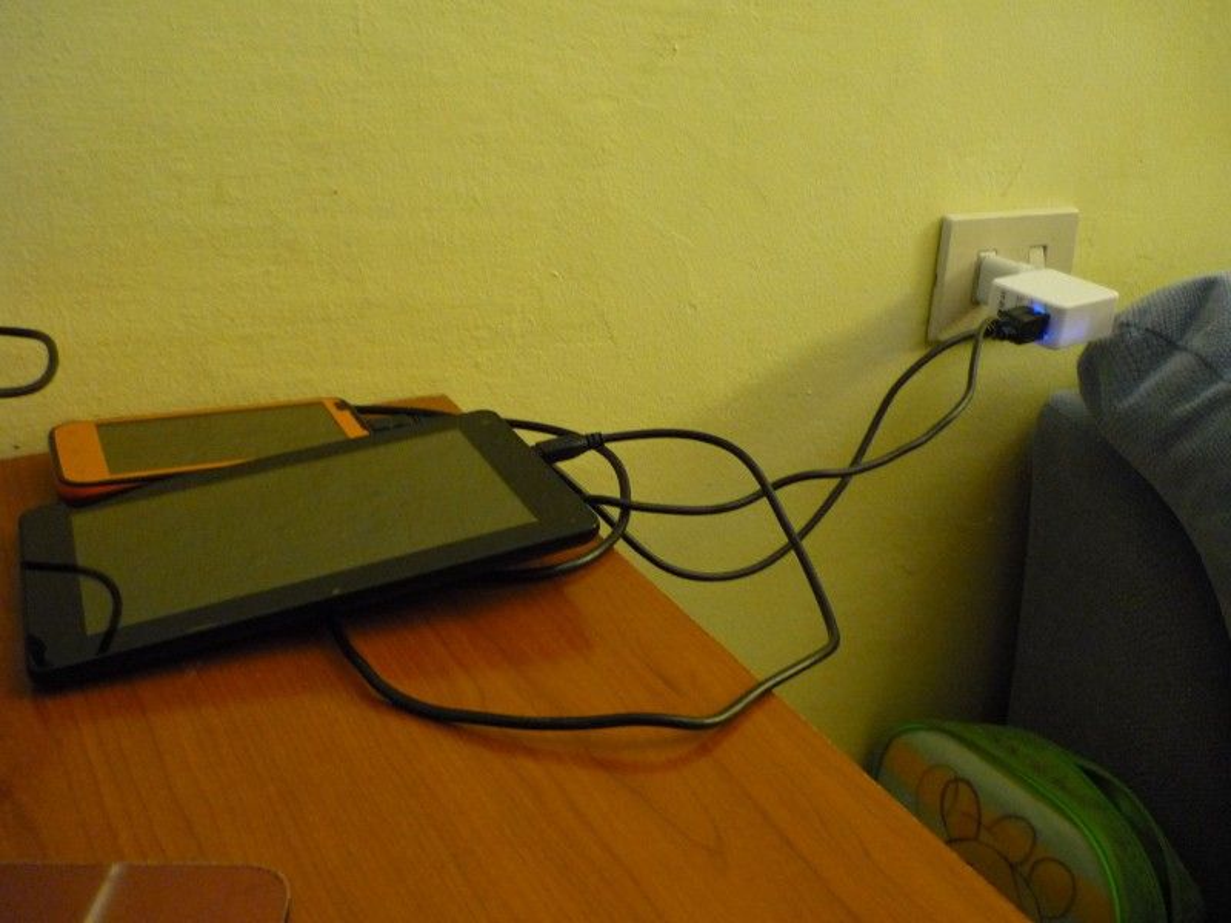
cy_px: 462
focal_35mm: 33
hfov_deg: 55.4
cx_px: 616
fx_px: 1174
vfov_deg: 42.9
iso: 400
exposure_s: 1/8
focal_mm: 5.5
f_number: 2.8
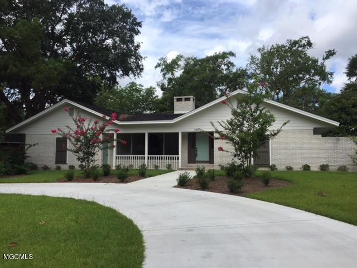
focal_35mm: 29
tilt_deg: +4.3
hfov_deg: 61.7
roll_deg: -1.3
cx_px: 178
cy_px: 134
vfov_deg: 48.2
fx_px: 299
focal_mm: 4.15
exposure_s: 1/1464
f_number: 2.2
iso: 32
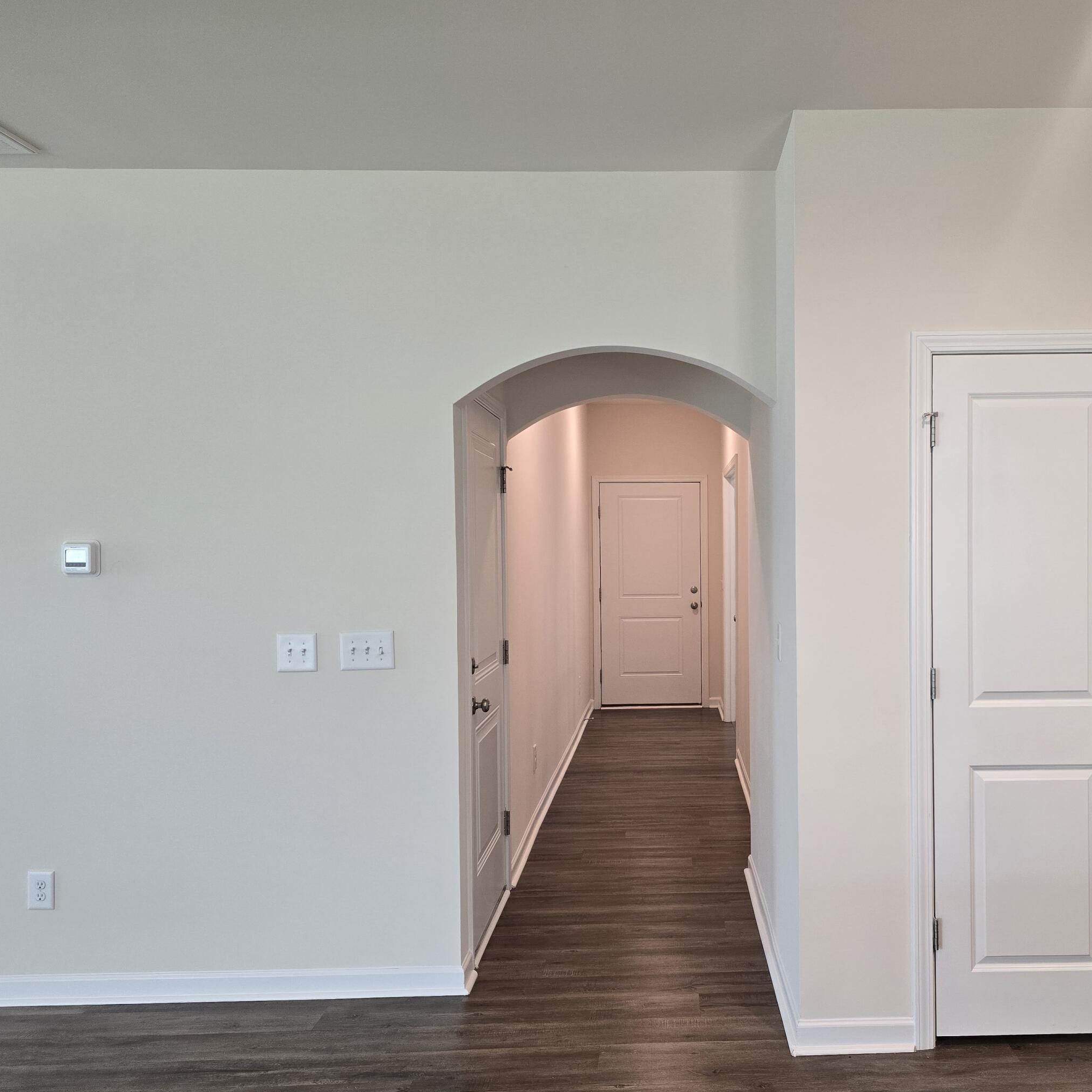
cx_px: 691
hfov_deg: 53.4
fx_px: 1071
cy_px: 585
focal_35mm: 30
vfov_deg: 54.0
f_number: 1.7
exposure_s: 1/120
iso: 200
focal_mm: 6.3
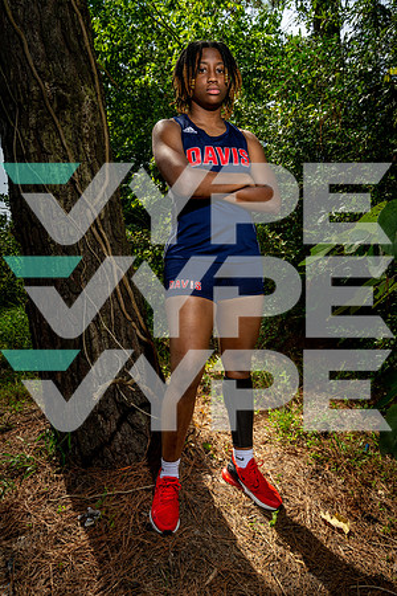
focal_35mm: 30
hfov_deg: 43.6
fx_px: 496
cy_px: 298
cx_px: 198
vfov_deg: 61.9
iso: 100
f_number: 10
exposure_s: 1/125
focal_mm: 30
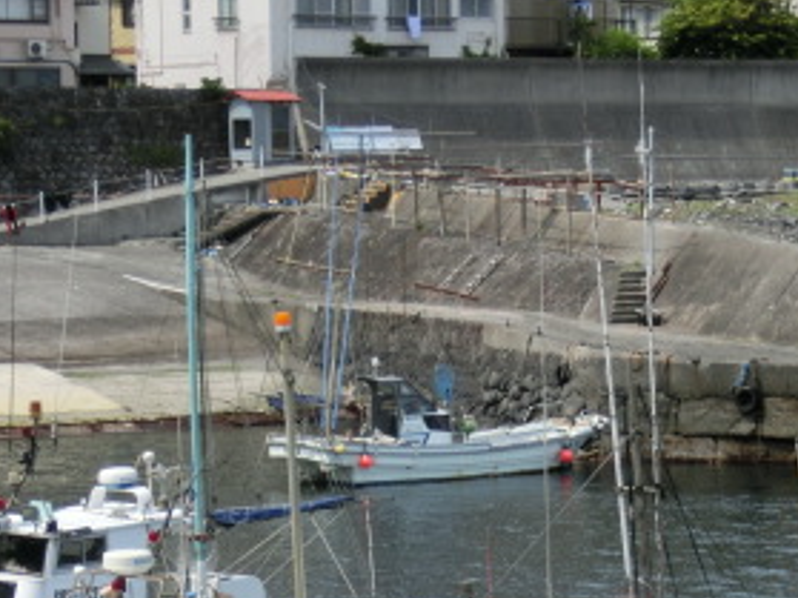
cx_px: 498
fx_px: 3595
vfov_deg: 9.4
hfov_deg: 12.7
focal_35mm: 156
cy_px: 661
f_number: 4.7
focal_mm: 12.1
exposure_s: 1/500
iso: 80
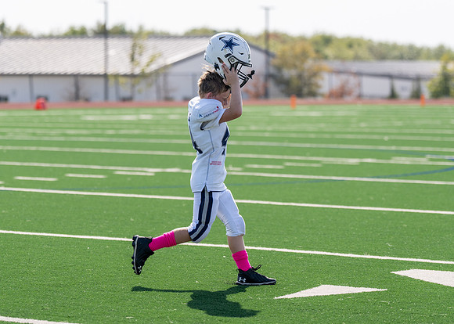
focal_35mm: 169
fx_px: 2175
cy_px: 141
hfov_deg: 11.9
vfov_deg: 8.5
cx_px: 205
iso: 100
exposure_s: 1/2000
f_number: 2.8
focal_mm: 122
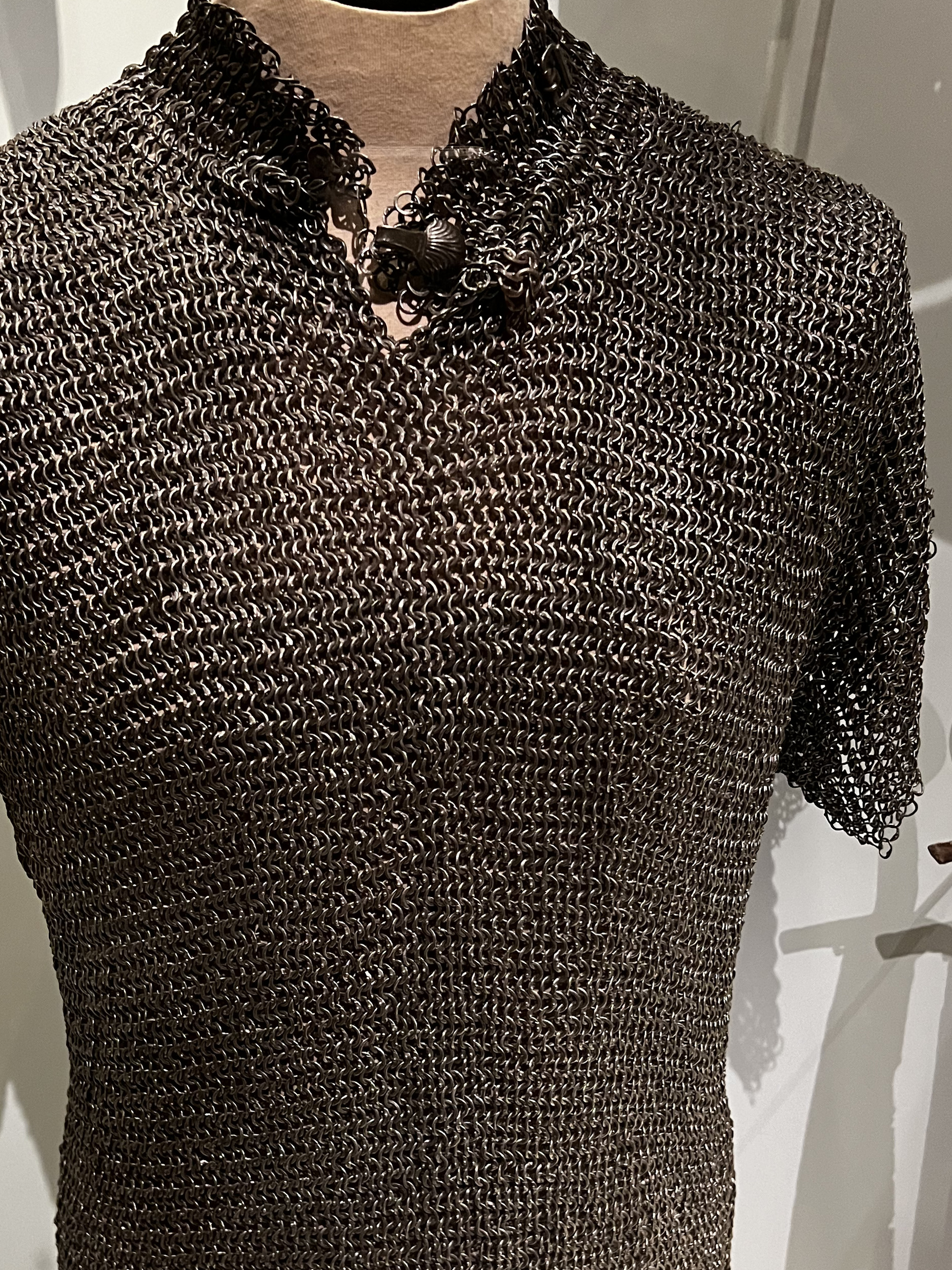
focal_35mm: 42
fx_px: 1540
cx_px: 374
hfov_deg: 34.2
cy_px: 832
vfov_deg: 44.2
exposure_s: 1/38
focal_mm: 5.7
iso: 500
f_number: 1.5
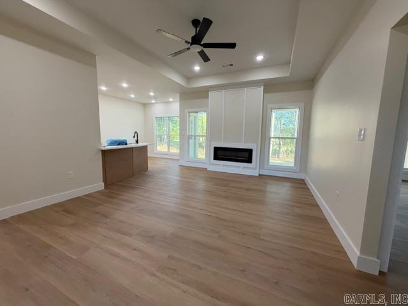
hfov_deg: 102.1
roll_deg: +0.6
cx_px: 204
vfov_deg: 85.7
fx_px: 165
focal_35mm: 14
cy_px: 153
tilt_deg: -5.6
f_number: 2.2
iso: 320
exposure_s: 1/120
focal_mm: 2.22
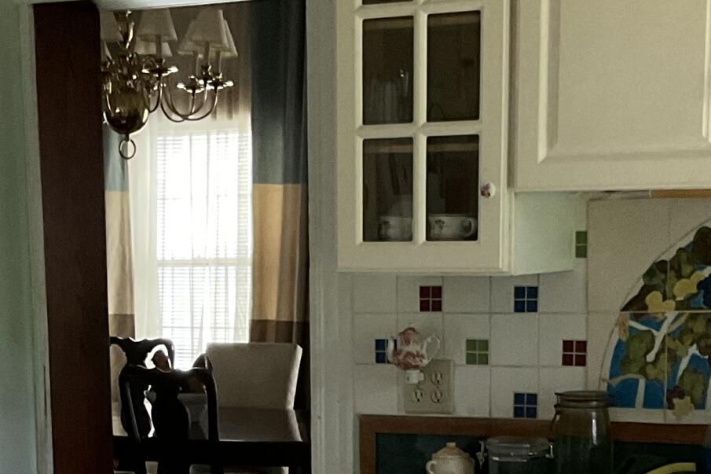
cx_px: 248
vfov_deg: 13.2
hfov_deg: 20.4
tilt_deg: -12.5
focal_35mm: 100
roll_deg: +1.0
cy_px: 637
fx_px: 1975
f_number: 1.8
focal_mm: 3
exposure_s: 1/60
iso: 160
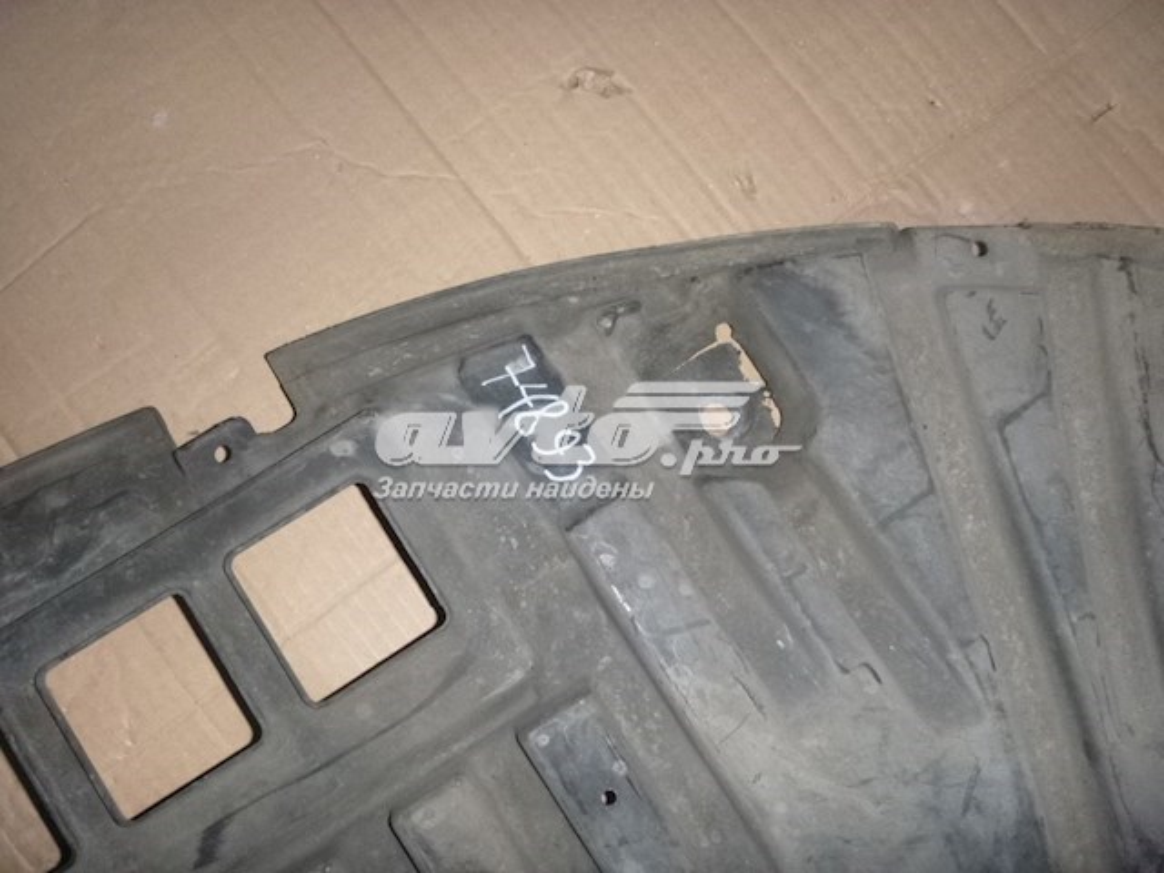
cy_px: 436
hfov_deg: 55.4
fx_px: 1110
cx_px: 582
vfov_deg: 42.9
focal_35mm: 33
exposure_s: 1/60
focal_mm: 5.9
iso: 400
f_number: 4.3
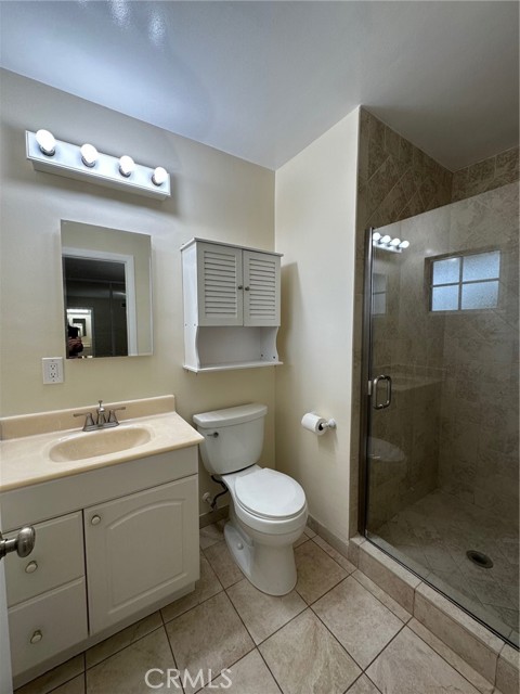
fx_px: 280
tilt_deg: -3.7
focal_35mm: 14
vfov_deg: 102.1
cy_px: 347
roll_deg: -0.2
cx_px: 260
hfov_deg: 85.7
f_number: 2.2
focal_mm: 2.22
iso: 64
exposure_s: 1/120
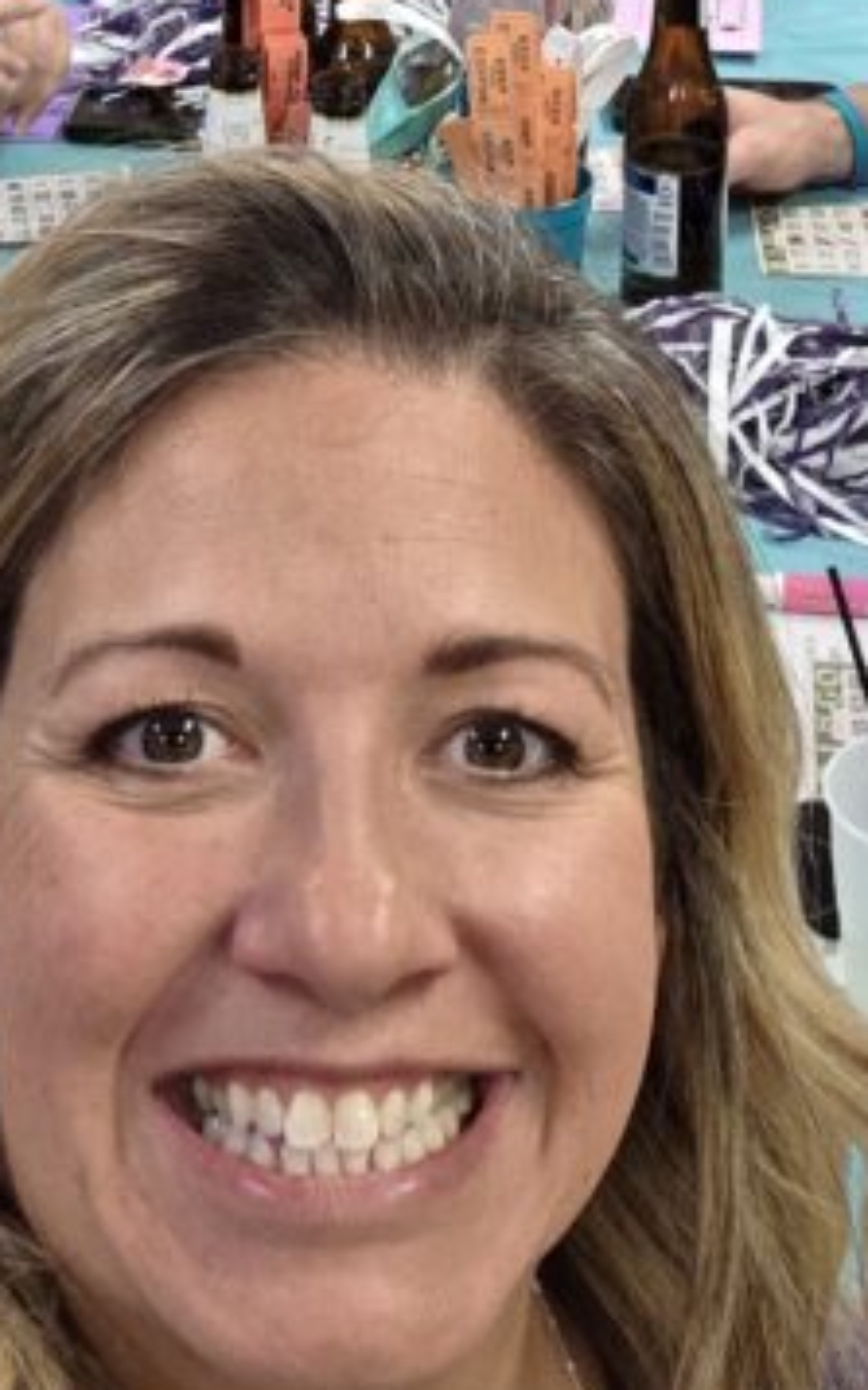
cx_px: 389
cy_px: -362
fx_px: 2878
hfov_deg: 17.1
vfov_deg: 24.2
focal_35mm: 76
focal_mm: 3.3
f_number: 2.2
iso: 400
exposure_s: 1/120
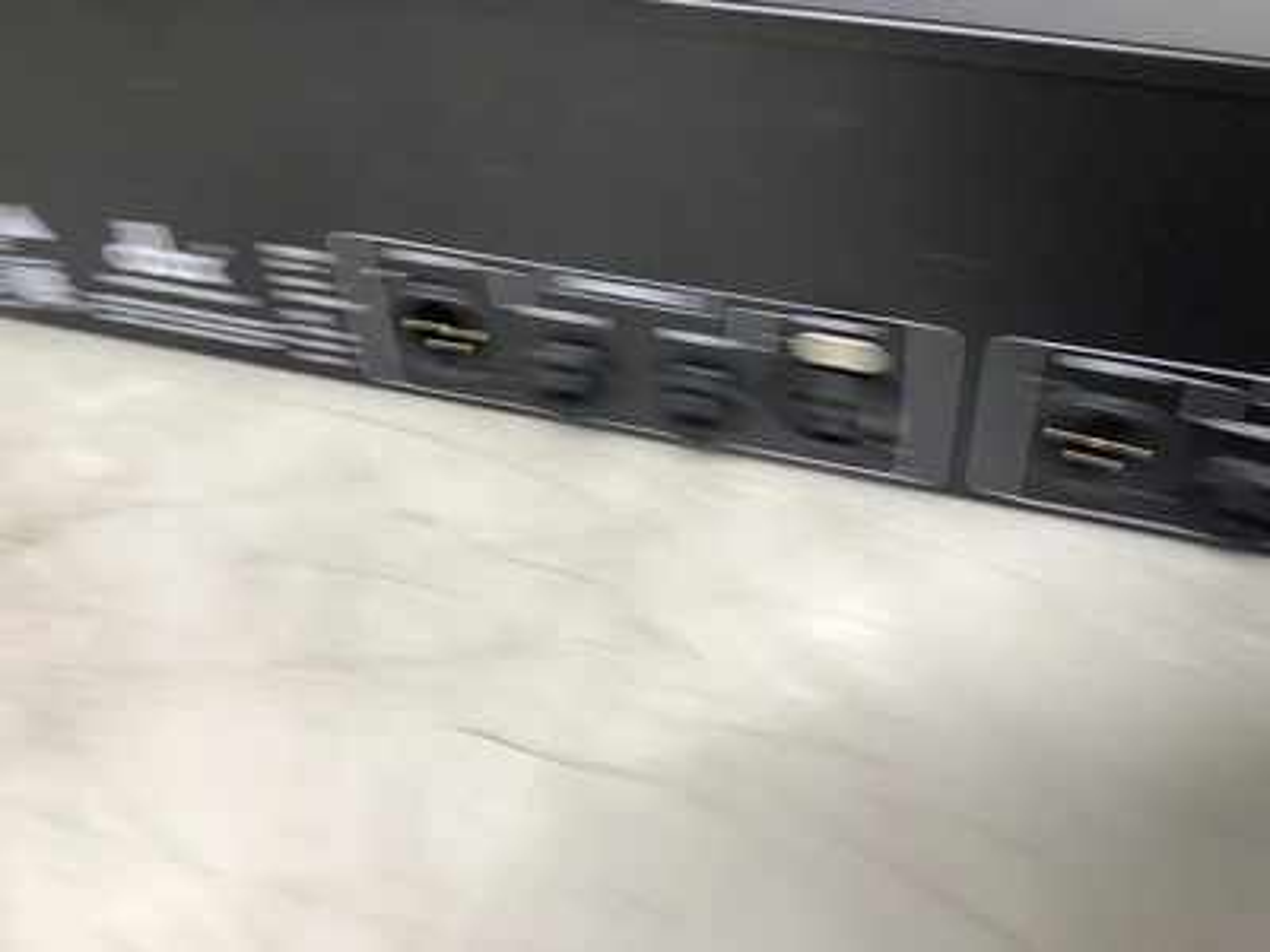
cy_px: 476
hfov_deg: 58.4
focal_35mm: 31
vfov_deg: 45.4
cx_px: 635
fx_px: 1137
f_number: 2.4
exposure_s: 1/60
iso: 100
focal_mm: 3.3
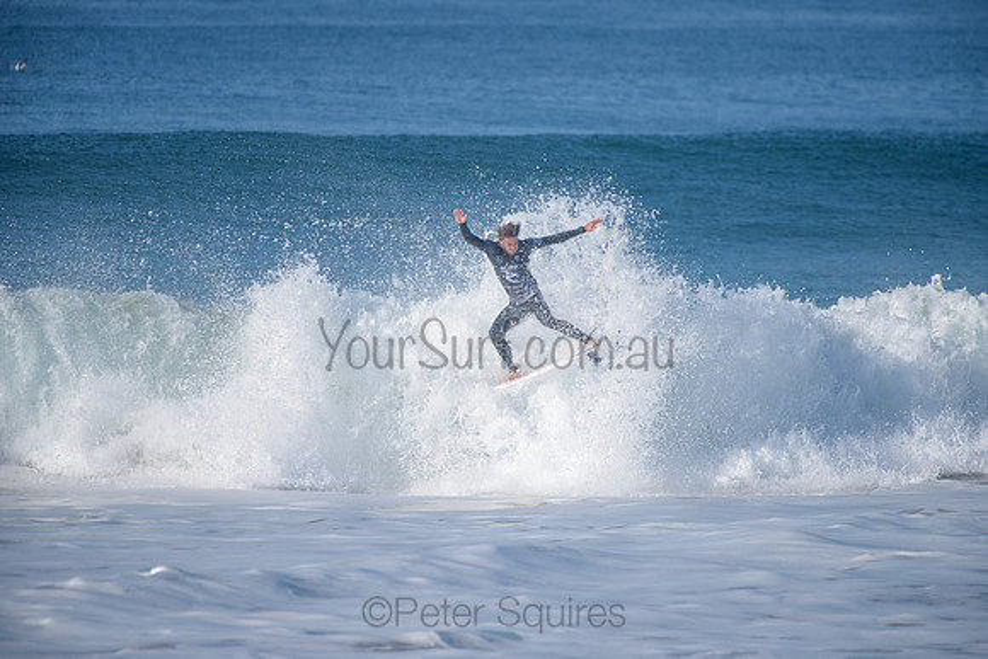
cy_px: 330
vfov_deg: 2.8
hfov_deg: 4.1
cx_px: 494
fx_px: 13725
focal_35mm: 500
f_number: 5.6
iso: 220
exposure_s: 1/2000
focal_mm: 500
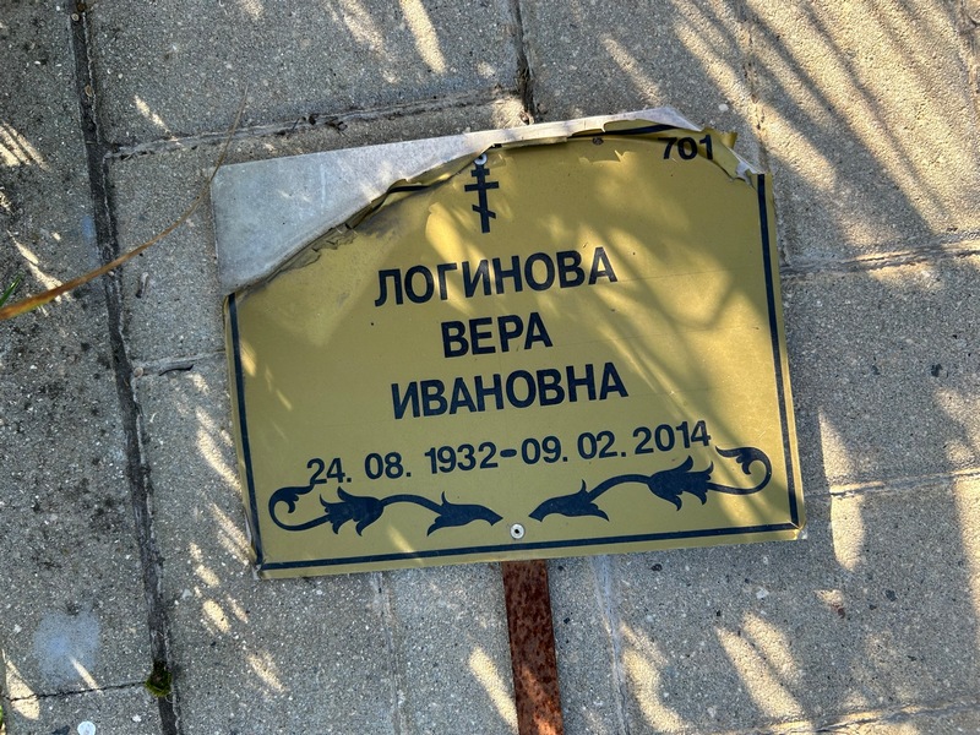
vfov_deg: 53.1
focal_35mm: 26
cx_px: 490
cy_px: 368
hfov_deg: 67.3
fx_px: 736
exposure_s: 1/588
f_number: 1.5
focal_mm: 5.7
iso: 50
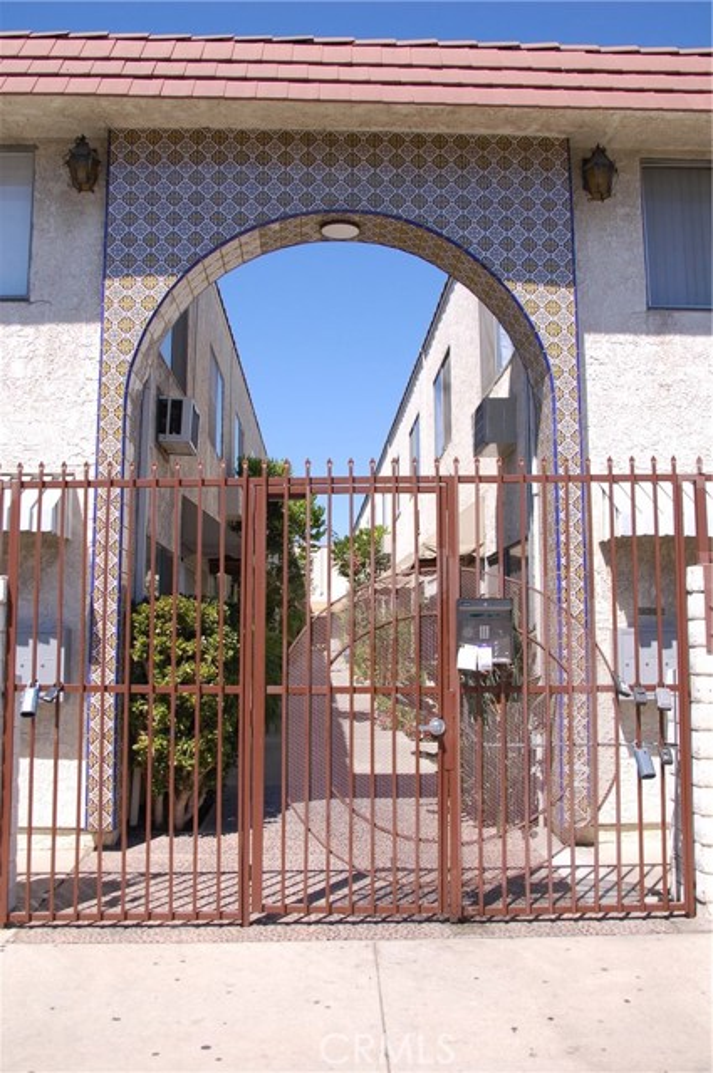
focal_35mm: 33
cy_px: 536
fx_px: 983
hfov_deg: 39.9
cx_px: 356
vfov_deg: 57.3
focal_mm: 22
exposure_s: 1/250
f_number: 9
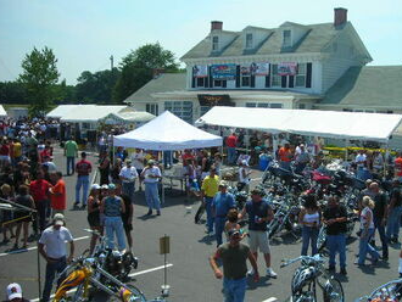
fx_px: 535
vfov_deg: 31.6
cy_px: 153
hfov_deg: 41.1
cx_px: 233
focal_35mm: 46
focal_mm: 6.3
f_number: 6.4
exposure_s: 1/210
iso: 50
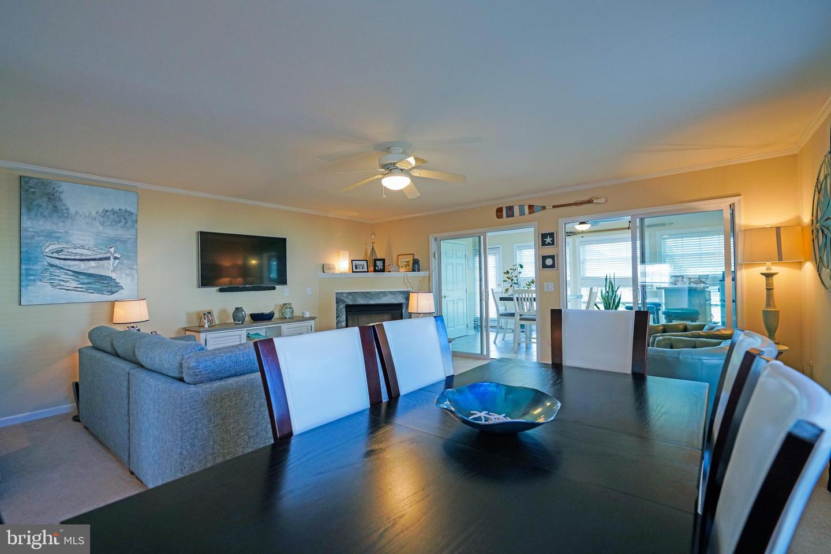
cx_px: 416
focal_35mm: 16
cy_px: 277
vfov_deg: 73.7
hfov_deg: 96.7
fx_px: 369
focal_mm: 16
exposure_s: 1/160
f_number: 4
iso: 1250
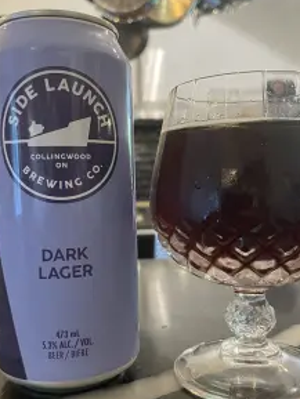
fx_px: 416
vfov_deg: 51.2
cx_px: 165
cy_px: 224
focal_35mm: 36
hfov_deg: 39.6
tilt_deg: -4.0
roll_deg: +0.1
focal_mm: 4.2
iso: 400
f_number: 1.6
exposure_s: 1/60
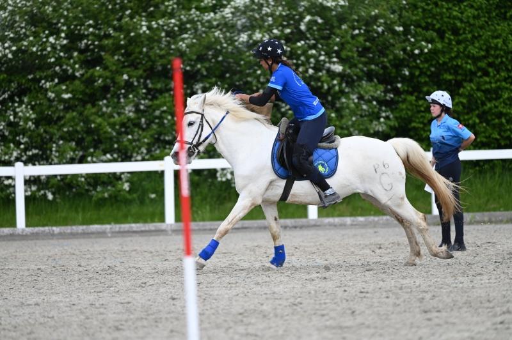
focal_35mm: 290
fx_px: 4121
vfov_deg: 4.7
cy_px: 170
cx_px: 256
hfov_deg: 7.1
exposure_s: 1/1250
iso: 400
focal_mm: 290
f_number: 5.3
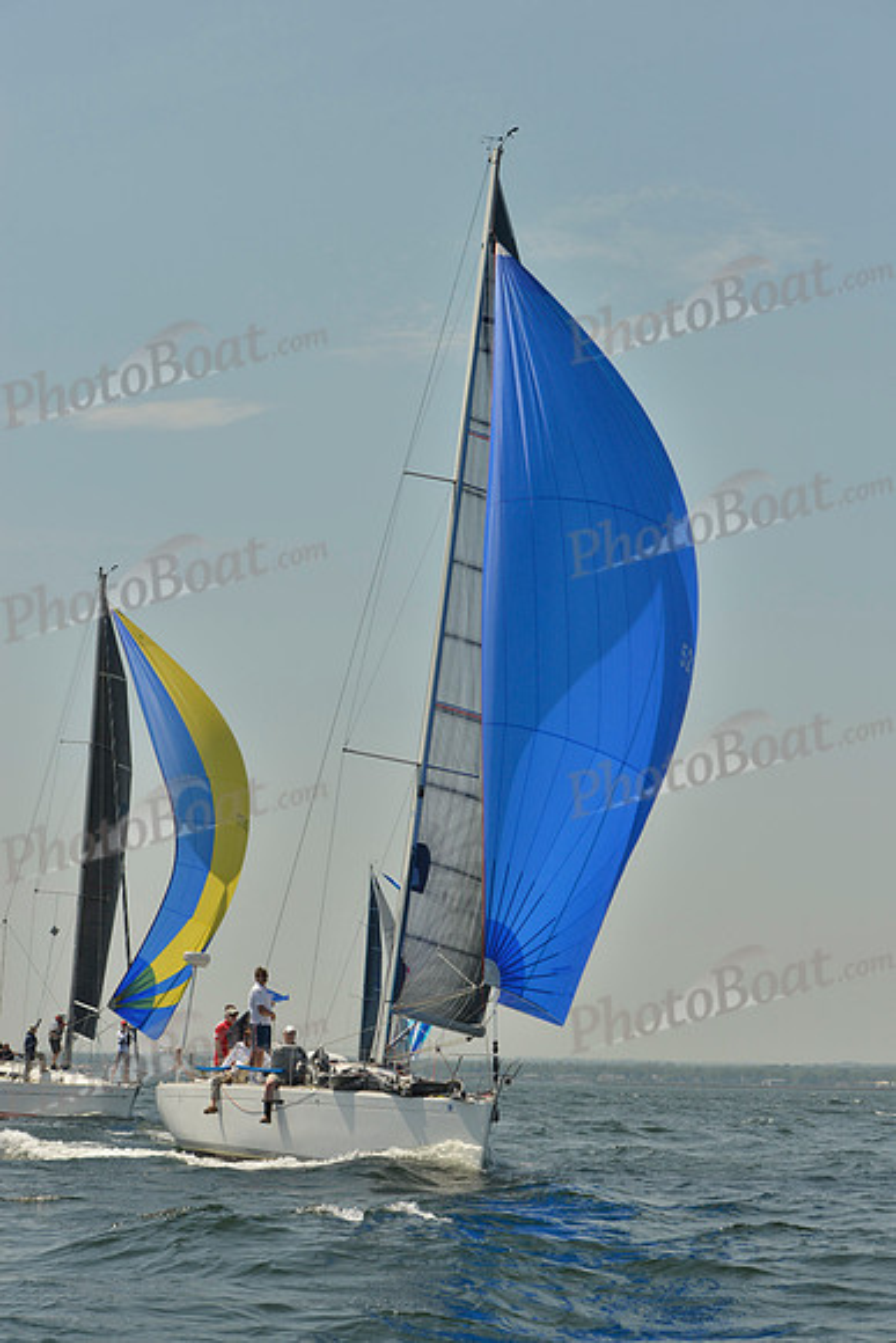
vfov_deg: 24.8
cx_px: 448
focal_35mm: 82
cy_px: 672
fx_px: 3059
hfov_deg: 16.7
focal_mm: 82
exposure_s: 1/1250
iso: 200
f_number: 8
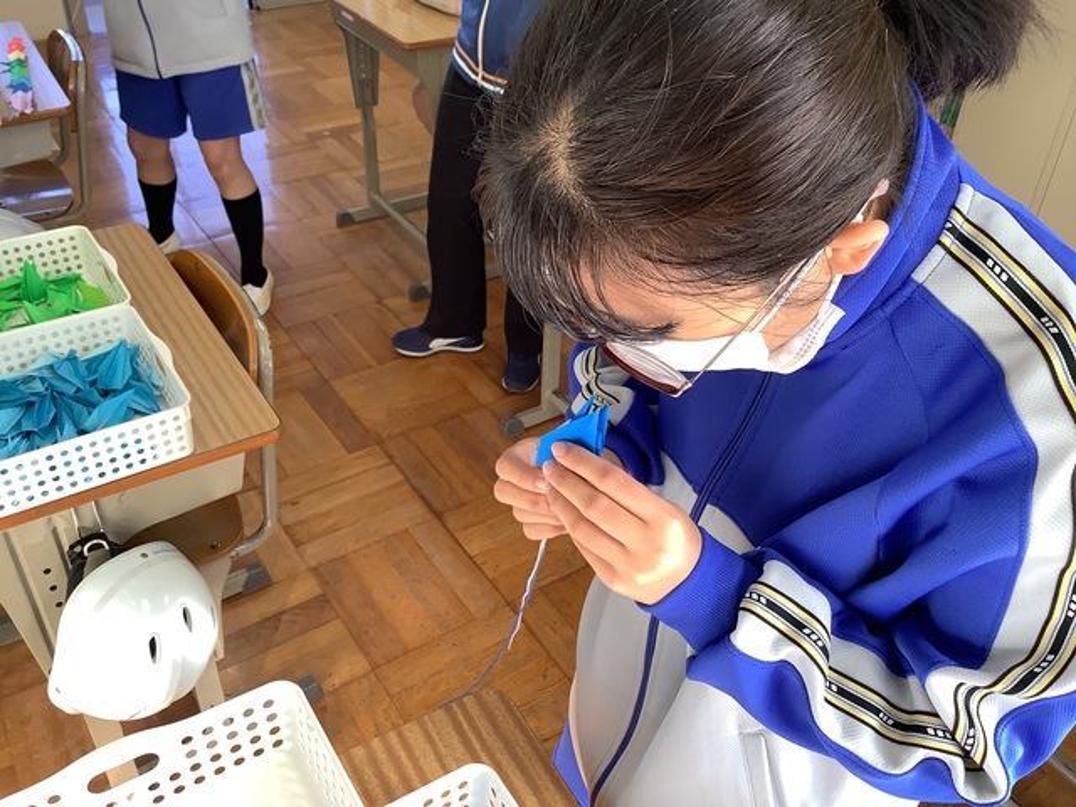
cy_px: 404
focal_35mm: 31
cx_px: 538
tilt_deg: -37.4
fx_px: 964
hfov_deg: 58.4
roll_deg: -2.0
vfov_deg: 45.4
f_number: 2.4
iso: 64
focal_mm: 3.3
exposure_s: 1/100
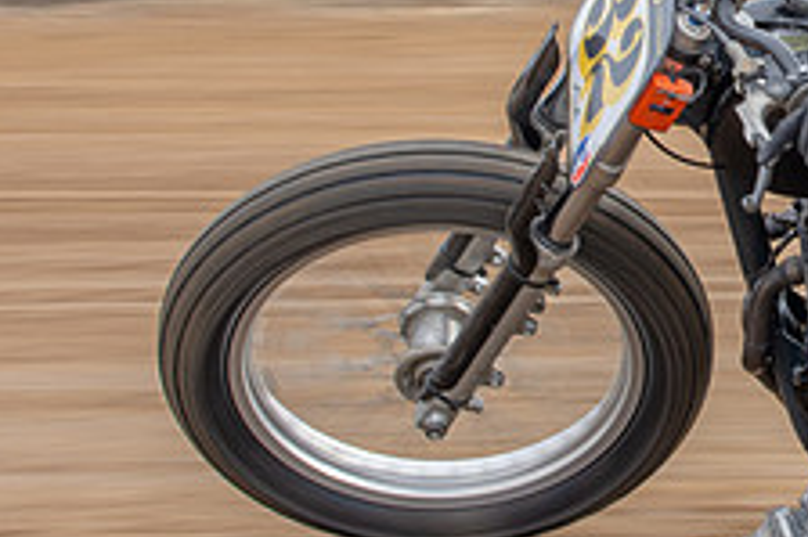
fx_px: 5024
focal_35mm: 224
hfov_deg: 9.1
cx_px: 854
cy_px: 37
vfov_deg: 6.1
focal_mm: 48
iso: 200
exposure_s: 1/160
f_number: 9
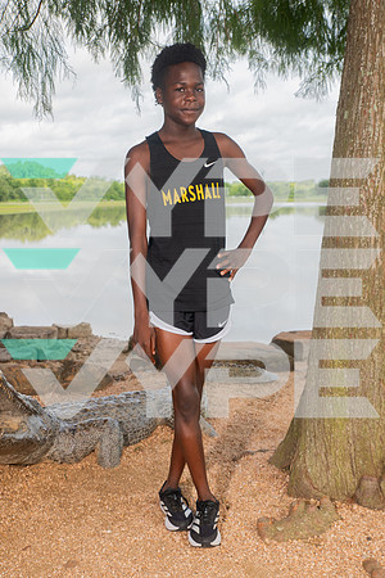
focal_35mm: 44
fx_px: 706
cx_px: 192
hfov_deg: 30.5
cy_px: 289
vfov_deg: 44.5
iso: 320
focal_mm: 44
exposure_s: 1/320
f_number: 7.1
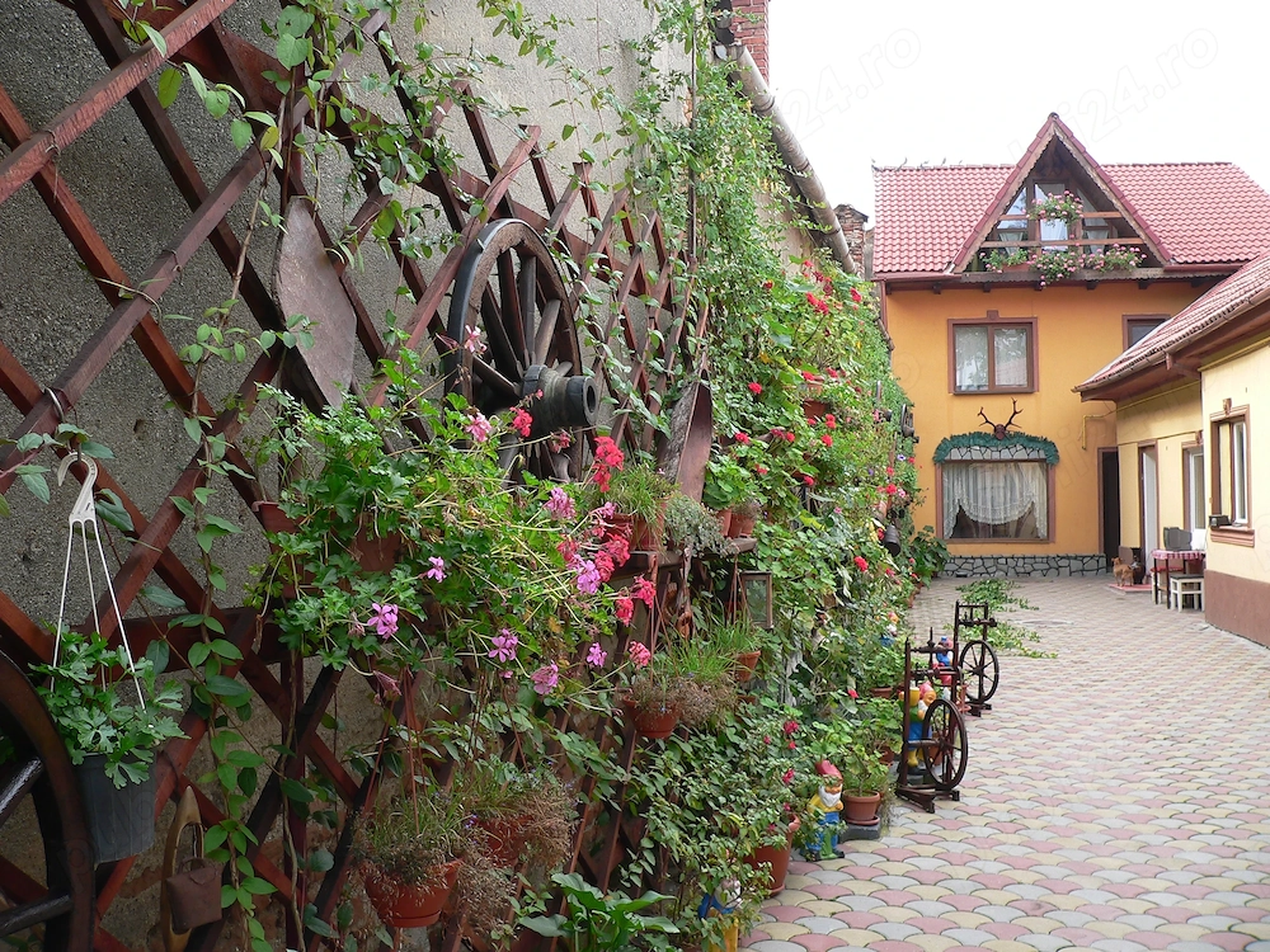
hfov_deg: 51.4
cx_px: 635
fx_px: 1321
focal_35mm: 36
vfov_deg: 39.7
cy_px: 476
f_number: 2.8
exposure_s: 1/100
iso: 80
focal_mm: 6
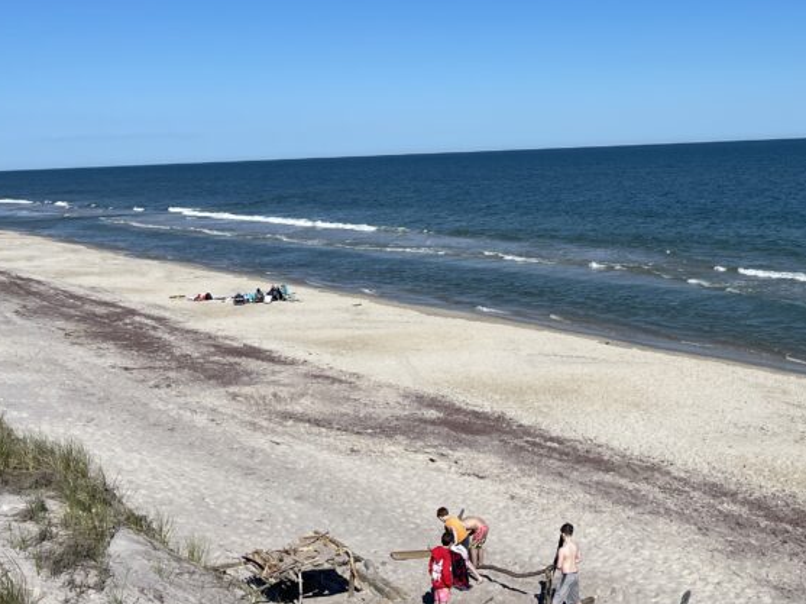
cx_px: 608
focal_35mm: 46
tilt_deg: -1.4
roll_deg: +1.6
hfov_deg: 40.1
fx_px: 1070
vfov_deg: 31.0
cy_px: 155
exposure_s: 1/7407
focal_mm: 5.1
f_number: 1.6
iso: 32
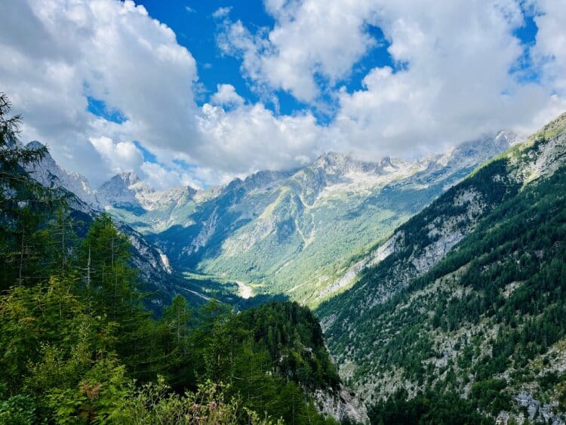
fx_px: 425
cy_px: 212
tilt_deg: +1.0
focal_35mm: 26
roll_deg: +0.6
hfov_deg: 67.3
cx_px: 283
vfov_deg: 53.1
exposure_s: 1/3876
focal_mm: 5.1
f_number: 1.6
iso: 50
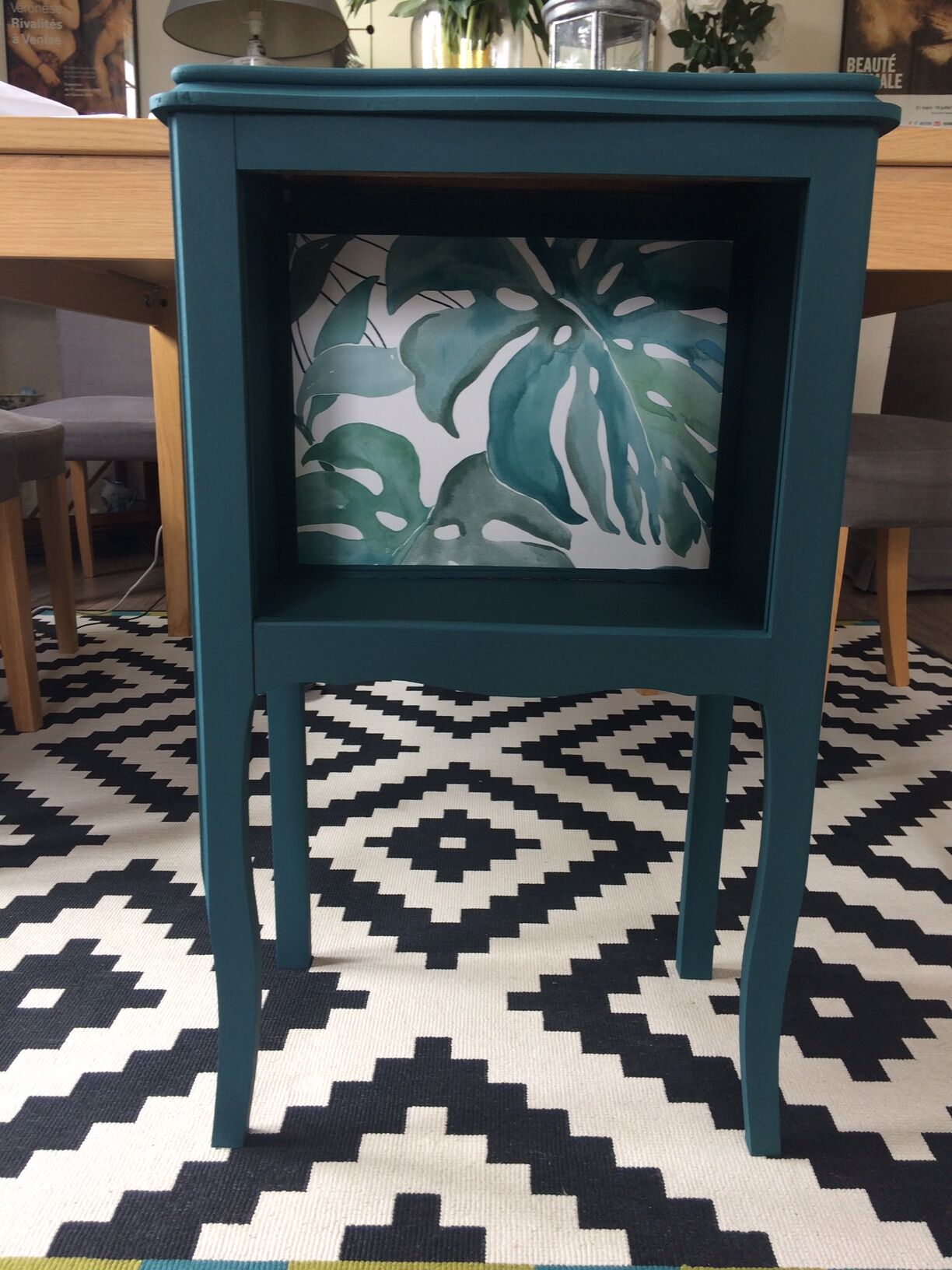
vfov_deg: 61.7
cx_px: 476
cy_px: 635
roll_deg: -0.2
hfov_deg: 48.2
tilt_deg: -13.4
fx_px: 1063
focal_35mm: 29
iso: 50
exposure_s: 1/50
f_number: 2.2
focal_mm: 4.15
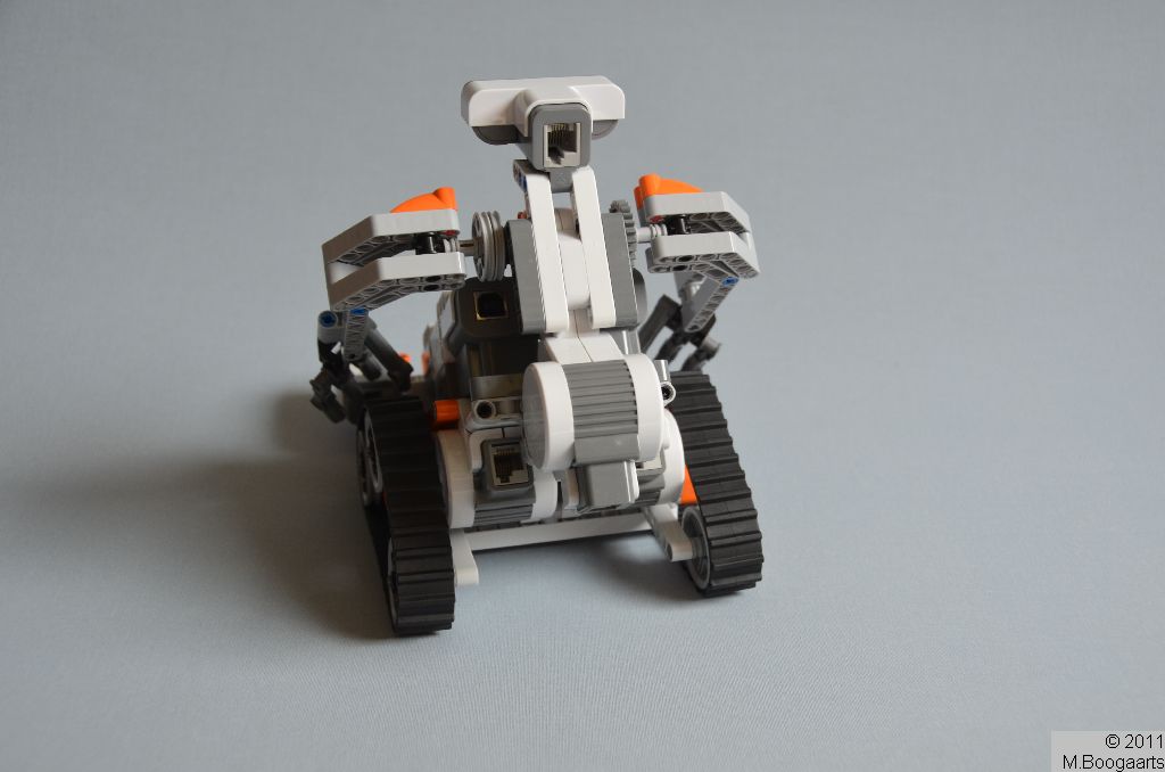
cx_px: 582
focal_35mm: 48
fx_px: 1550
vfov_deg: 27.9
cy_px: 386
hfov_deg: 41.2
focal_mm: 32
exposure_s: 1/125
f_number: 5.6
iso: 220
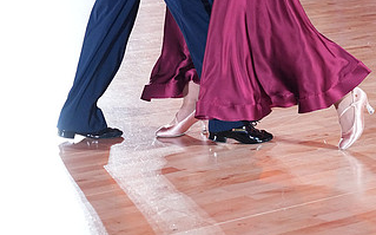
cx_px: 189
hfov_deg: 16.6
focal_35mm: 126
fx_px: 1290
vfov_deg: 10.2
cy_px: -59
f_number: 4
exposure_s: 1/400
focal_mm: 68
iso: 5000
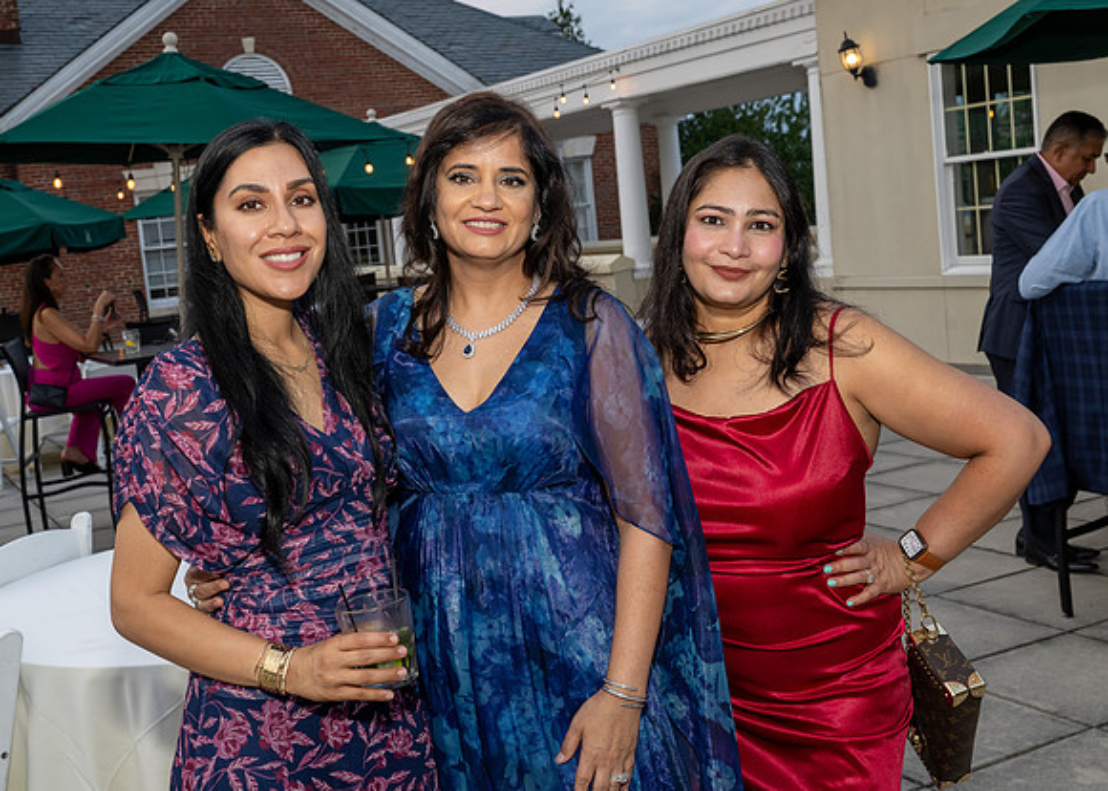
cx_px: 459
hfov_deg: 44.9
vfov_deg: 33.0
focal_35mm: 42
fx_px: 1333
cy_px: 359
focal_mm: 37
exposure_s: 1/250
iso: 800
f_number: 8
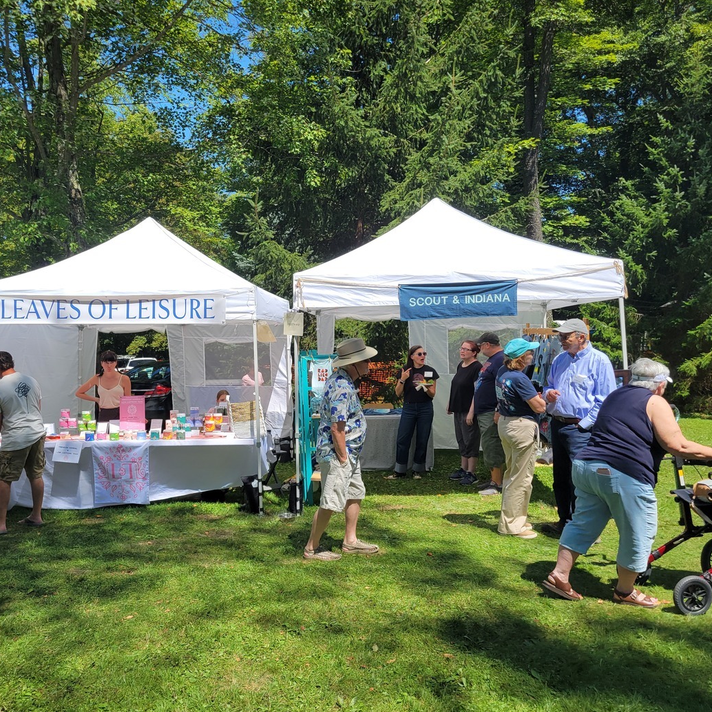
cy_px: 353
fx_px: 745
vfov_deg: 51.1
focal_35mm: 32
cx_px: 269
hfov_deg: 50.6
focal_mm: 5.4
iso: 40
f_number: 1.8
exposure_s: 1/2234
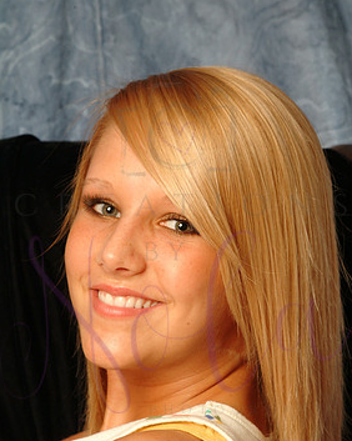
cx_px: 182
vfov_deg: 9.1
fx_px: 2763
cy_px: 249
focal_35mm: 212
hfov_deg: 7.3
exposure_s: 1/125
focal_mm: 118
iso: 400
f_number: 9.5
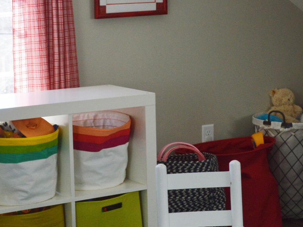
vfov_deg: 13.8
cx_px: 199
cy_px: 55
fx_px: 936
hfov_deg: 18.3
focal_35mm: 107
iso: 400
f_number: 5.6
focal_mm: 24
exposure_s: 1/125
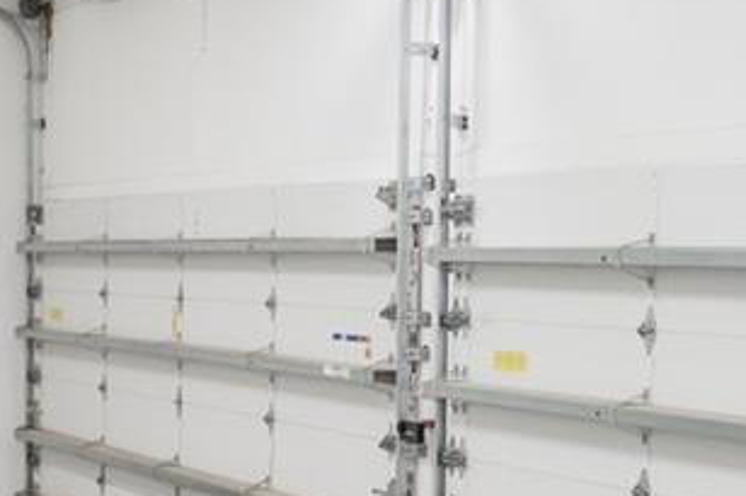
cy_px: 402
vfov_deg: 16.3
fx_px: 1719
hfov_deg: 24.4
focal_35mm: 83
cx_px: 269
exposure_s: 1/160
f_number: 4
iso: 1600
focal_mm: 16
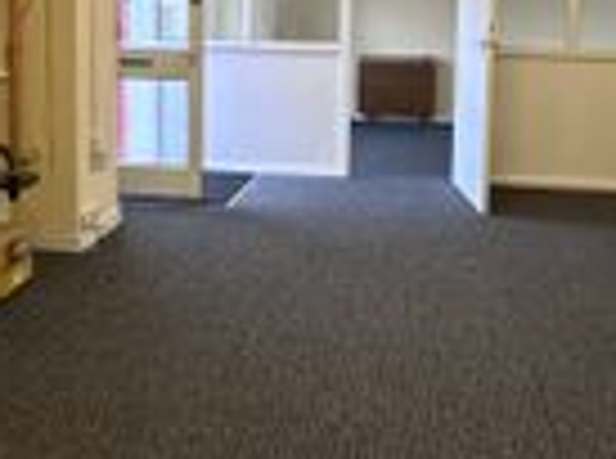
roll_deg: -0.7
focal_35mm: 41
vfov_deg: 33.4
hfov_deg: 45.9
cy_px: 58
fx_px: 728
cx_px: 297
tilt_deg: -4.1
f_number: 2.2
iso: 160
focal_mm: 2.22
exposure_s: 1/100
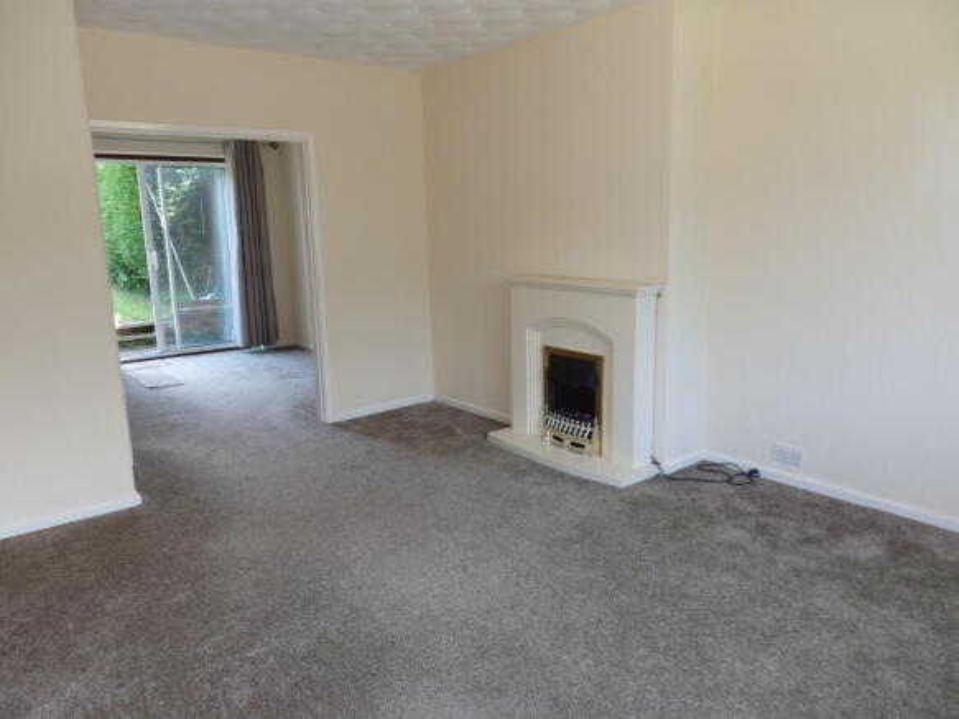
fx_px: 692
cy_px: 360
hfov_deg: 69.4
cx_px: 480
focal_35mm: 25
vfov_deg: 54.9
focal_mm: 4.5
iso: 100
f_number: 3
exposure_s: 1/50
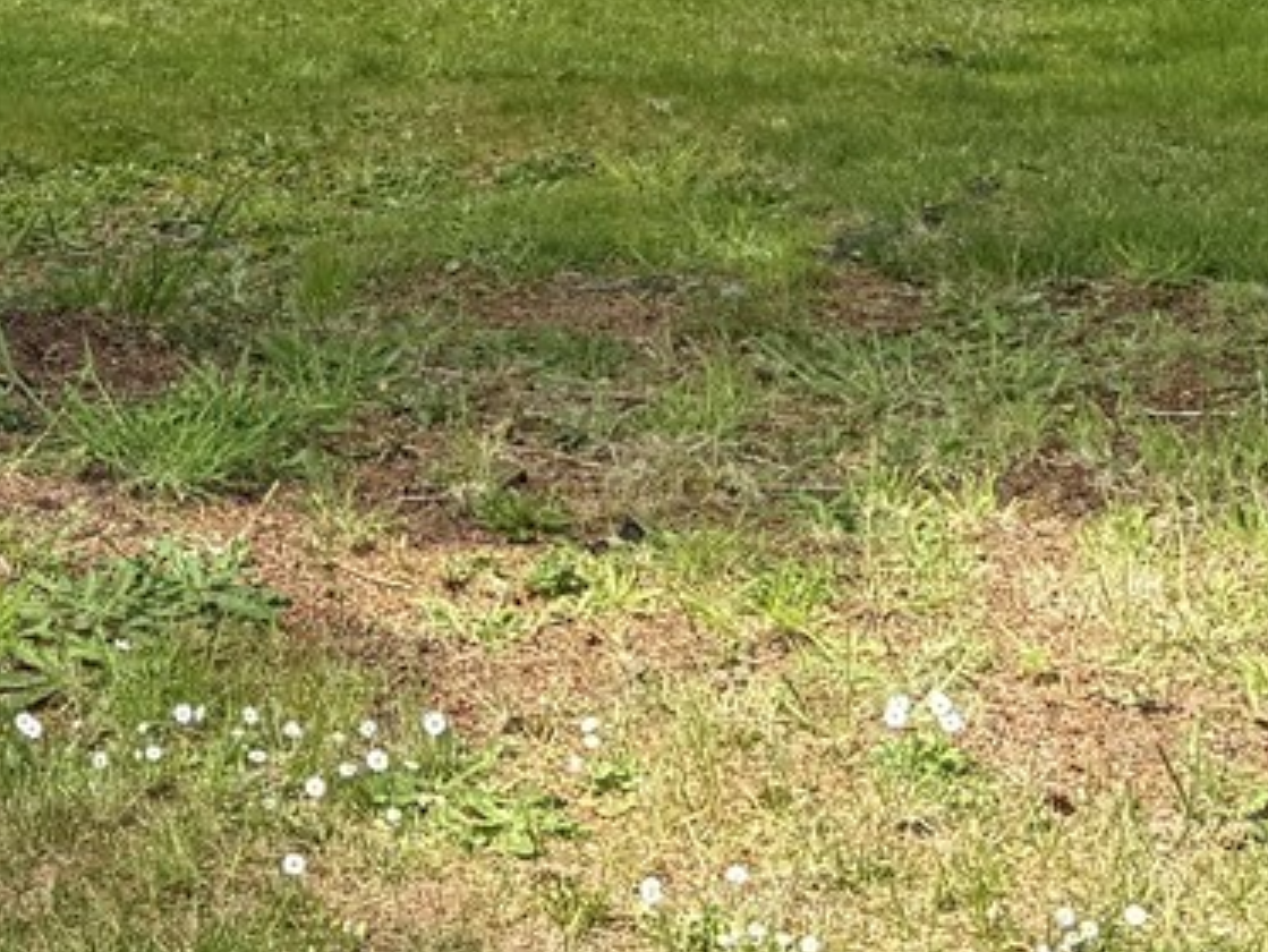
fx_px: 3774
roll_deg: +2.1
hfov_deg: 18.5
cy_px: -694
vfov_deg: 13.1
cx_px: -58
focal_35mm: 103
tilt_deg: +2.6
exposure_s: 1/1653
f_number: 1.78
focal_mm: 6.76
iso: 80
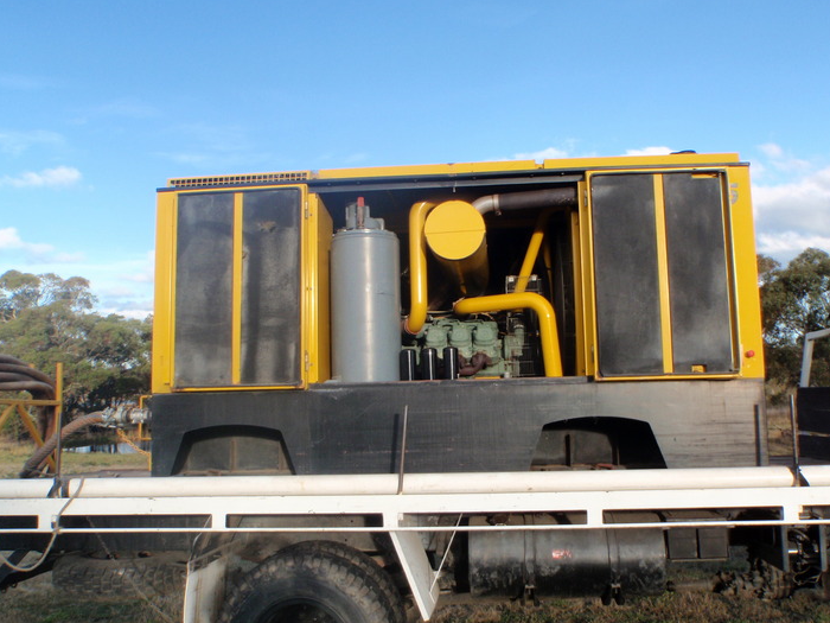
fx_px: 767
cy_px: 325
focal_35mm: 32
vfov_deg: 44.1
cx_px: 430
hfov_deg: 56.8
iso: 64
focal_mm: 5
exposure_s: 1/125
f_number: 5
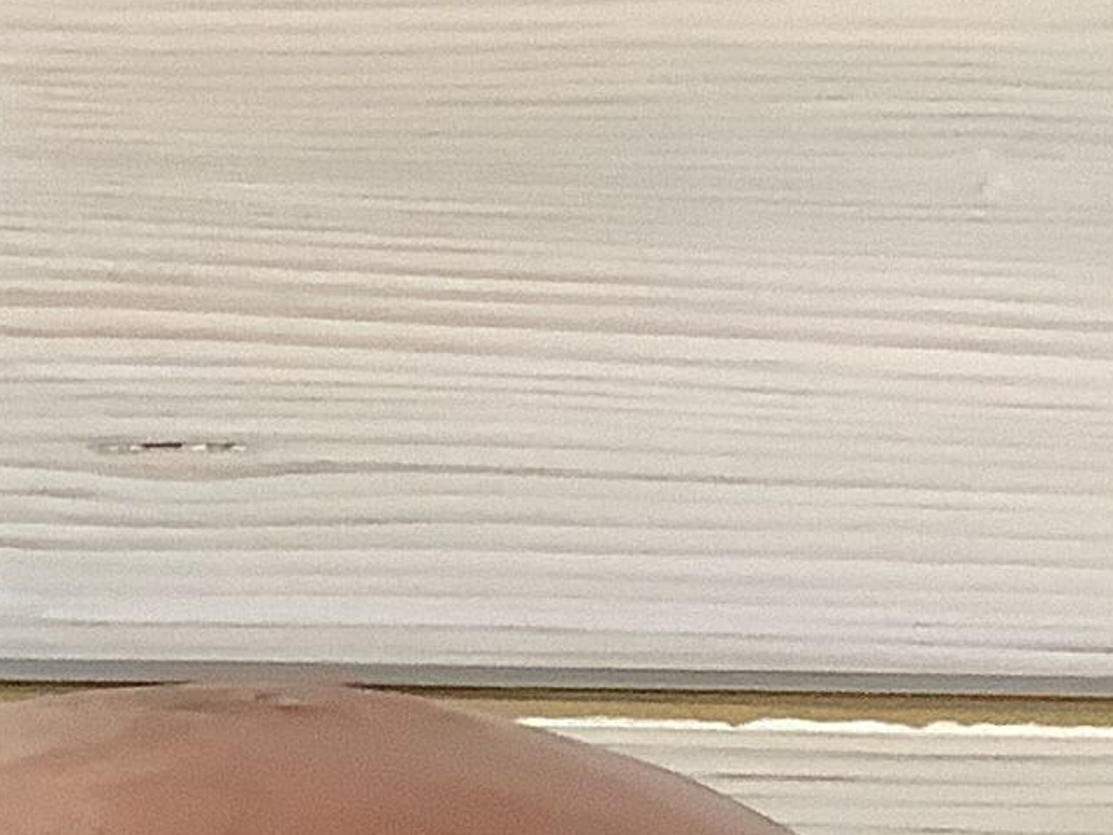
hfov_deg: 11.8
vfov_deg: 8.5
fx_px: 5080
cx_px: -675
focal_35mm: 158
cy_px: 2065
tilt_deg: -20.6
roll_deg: -1.5
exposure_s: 1/60
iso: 125
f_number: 2.4
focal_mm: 3.3
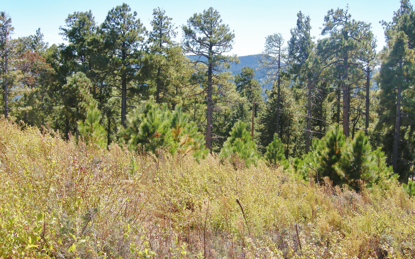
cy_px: 117
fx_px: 464
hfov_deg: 48.2
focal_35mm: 41
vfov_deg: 31.2
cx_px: 207
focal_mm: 7.5
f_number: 4.8
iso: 64
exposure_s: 1/220
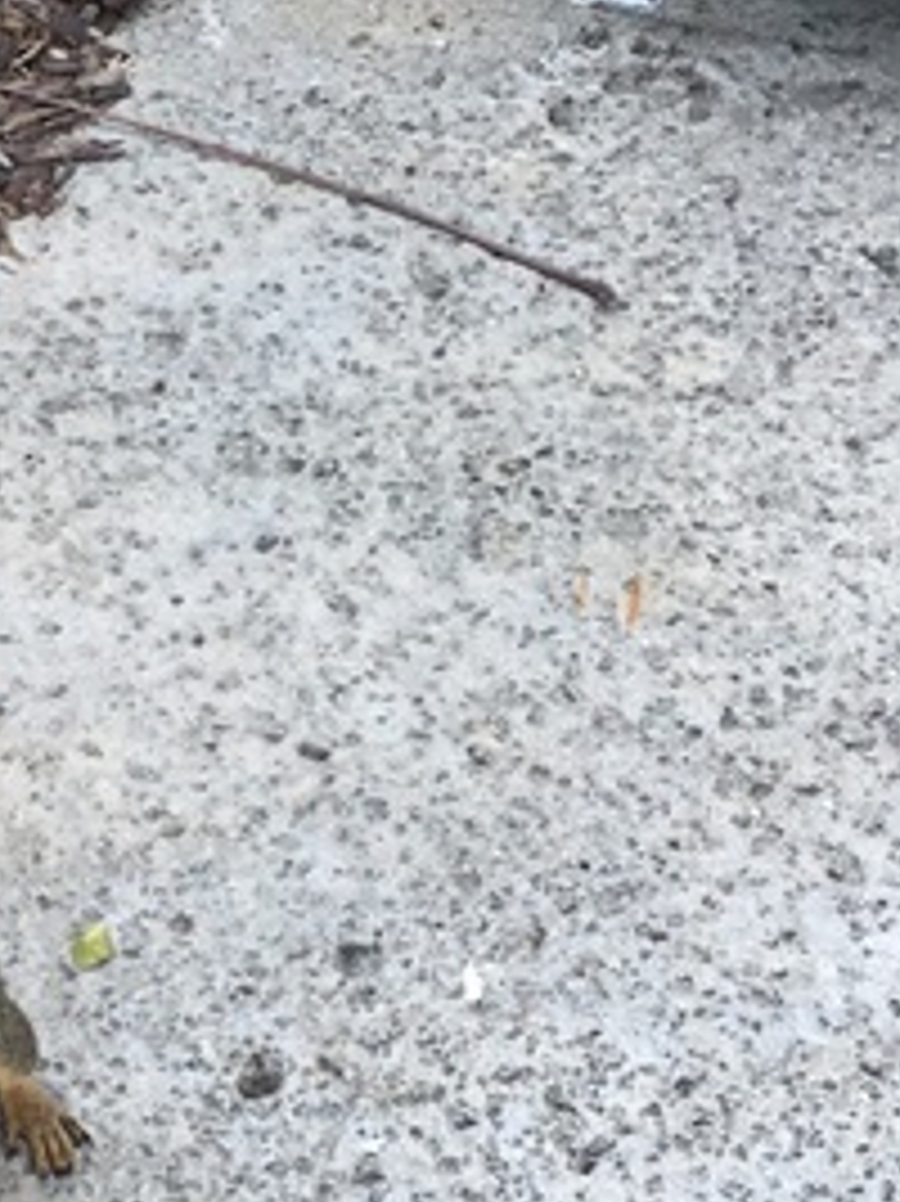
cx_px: -158
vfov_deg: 19.6
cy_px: 702
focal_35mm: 100
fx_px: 3469
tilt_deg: -51.4
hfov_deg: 14.4
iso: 40
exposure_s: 1/30
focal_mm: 4.15
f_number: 2.2
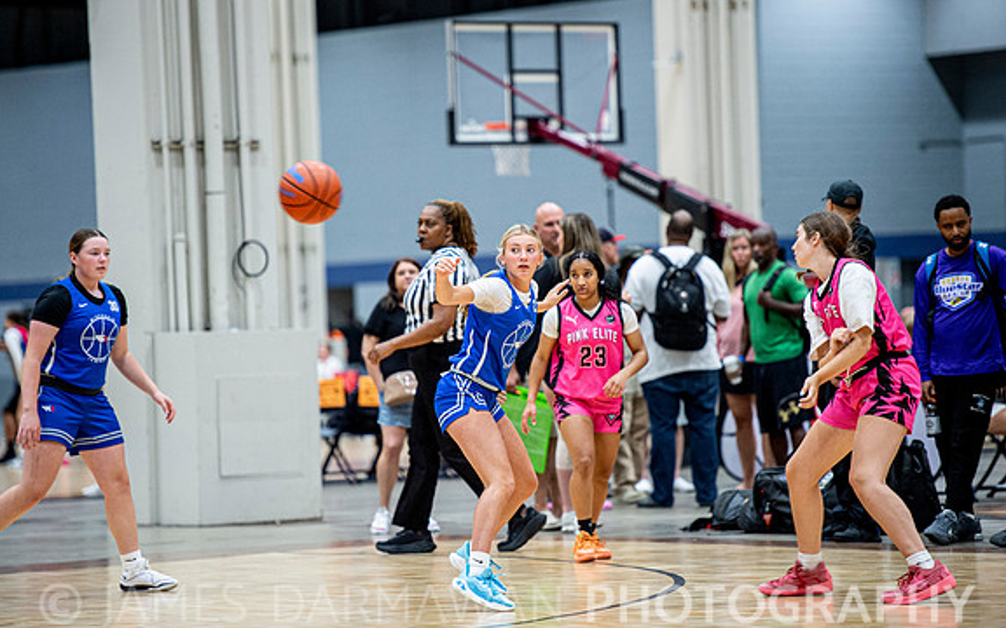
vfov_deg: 6.7
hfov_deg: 10.7
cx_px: 501
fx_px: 5346
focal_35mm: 195
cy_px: 317
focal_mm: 190
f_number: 2.8
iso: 2000
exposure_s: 1/320
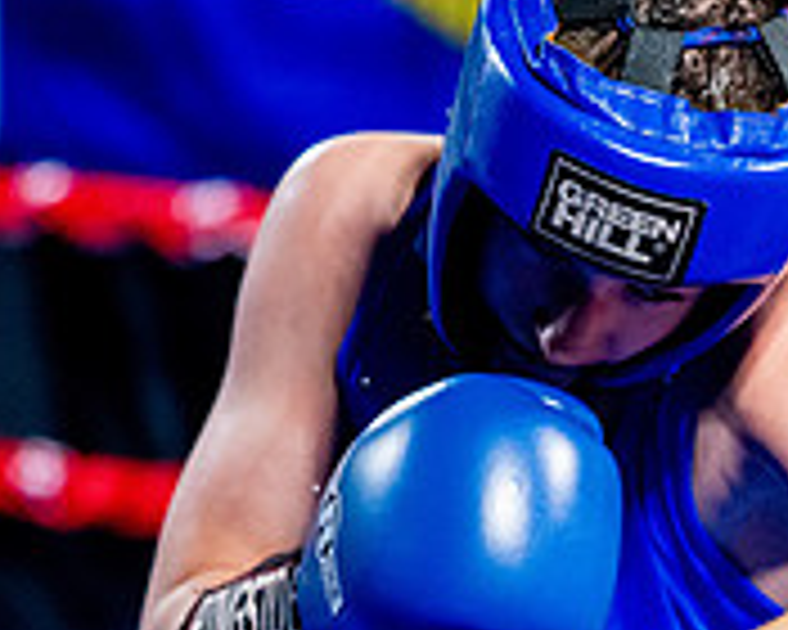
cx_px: 739
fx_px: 6693
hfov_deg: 6.7
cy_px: 619
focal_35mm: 287
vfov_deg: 5.4
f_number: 2
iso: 4000
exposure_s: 1/1000
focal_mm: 80
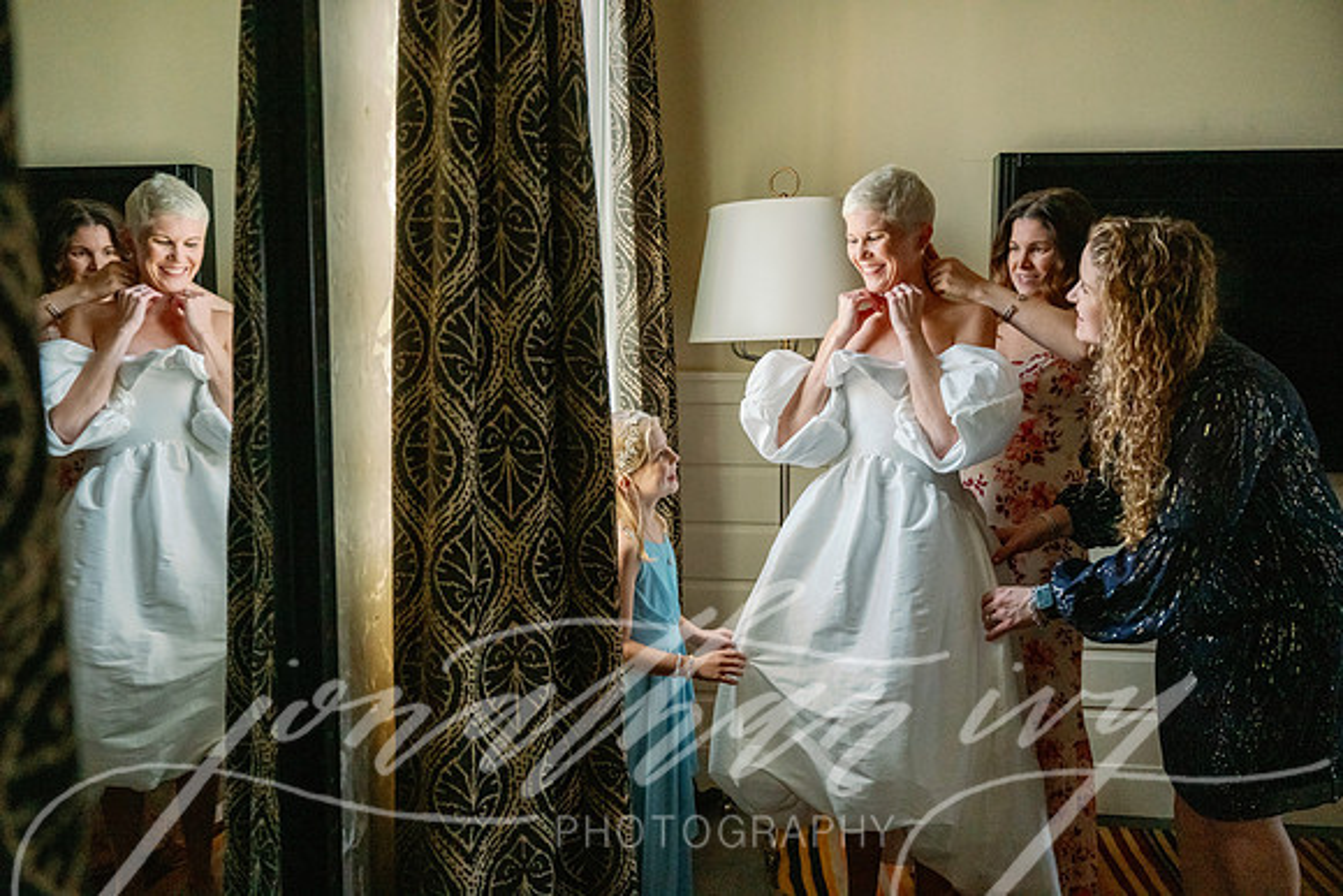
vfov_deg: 41.7
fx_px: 1175
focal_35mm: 32
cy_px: 448
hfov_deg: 59.5
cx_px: 672
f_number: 2.8
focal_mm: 31.5
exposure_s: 1/1600
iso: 3200
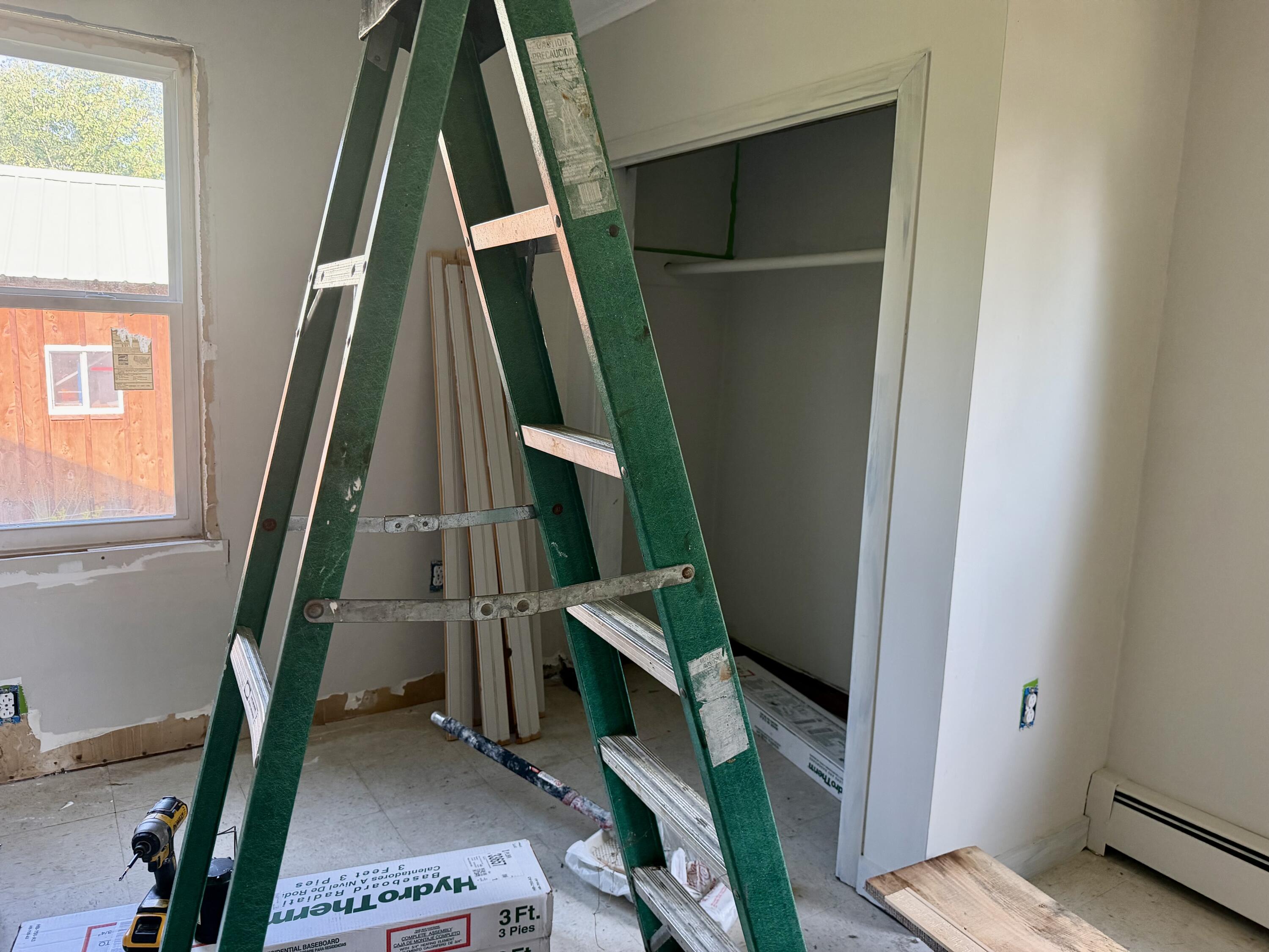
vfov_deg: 56.8
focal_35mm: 24
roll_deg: -2.5
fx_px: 880
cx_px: 634
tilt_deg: -7.6
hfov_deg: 71.6
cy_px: 476
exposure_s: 1/120
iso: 320
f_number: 1.78
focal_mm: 6.76
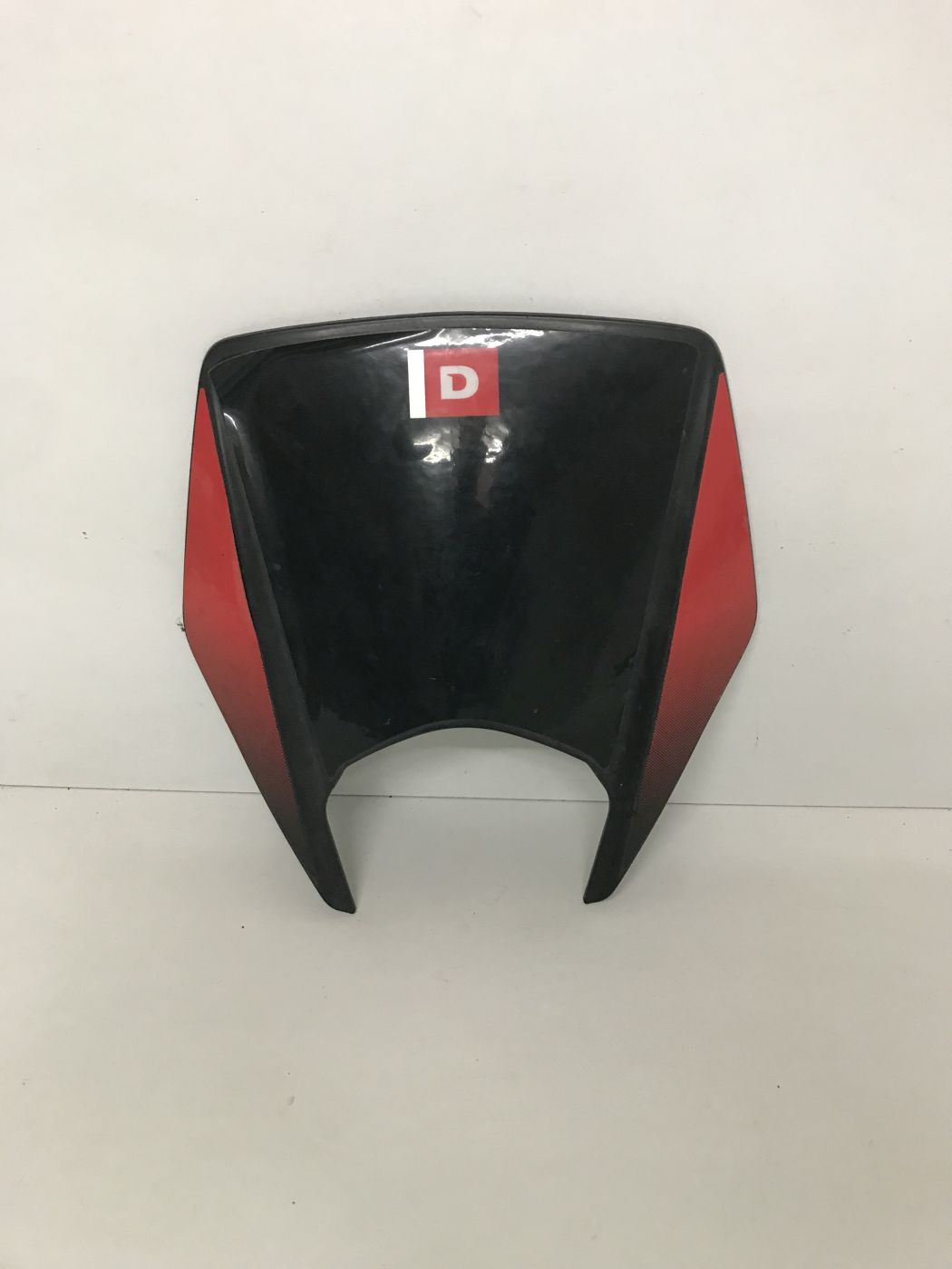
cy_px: 634
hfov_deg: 49.7
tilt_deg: -40.4
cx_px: 476
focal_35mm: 28
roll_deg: +3.1
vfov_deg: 63.4
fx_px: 1027
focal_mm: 3.99
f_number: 1.8
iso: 40
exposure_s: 1/25
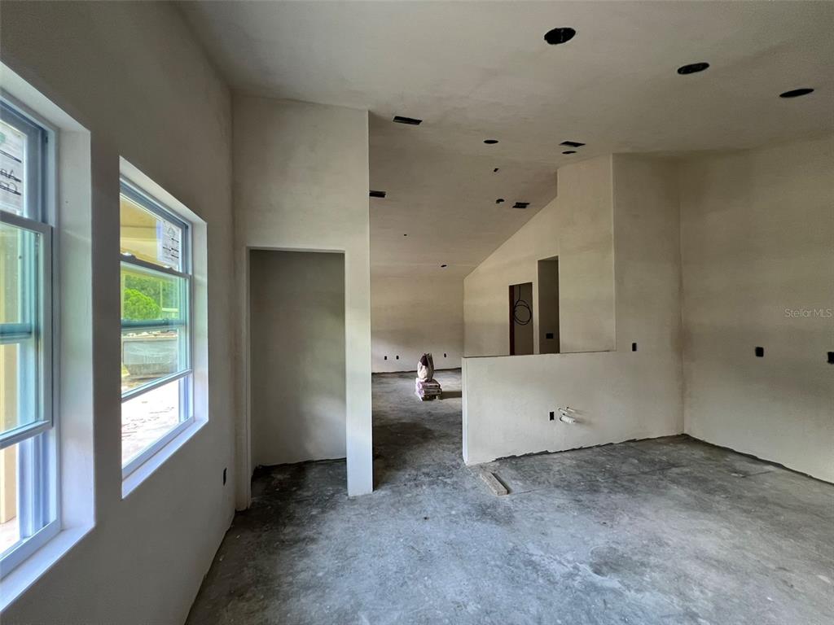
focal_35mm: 13
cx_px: 417
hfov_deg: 106.2
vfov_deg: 89.9
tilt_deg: +1.0
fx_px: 313
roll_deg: +0.7
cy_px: 312
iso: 250
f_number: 1.8
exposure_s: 1/99
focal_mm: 1.57
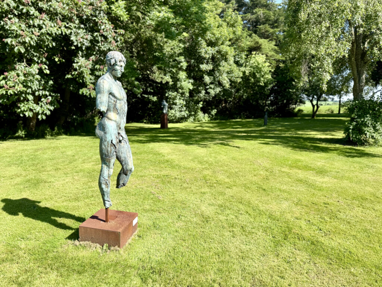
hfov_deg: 71.6
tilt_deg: -9.7
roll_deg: -1.9
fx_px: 265
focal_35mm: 24
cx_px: 191
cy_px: 144
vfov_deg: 56.8
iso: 80
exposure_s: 1/1727
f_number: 1.78
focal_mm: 6.76
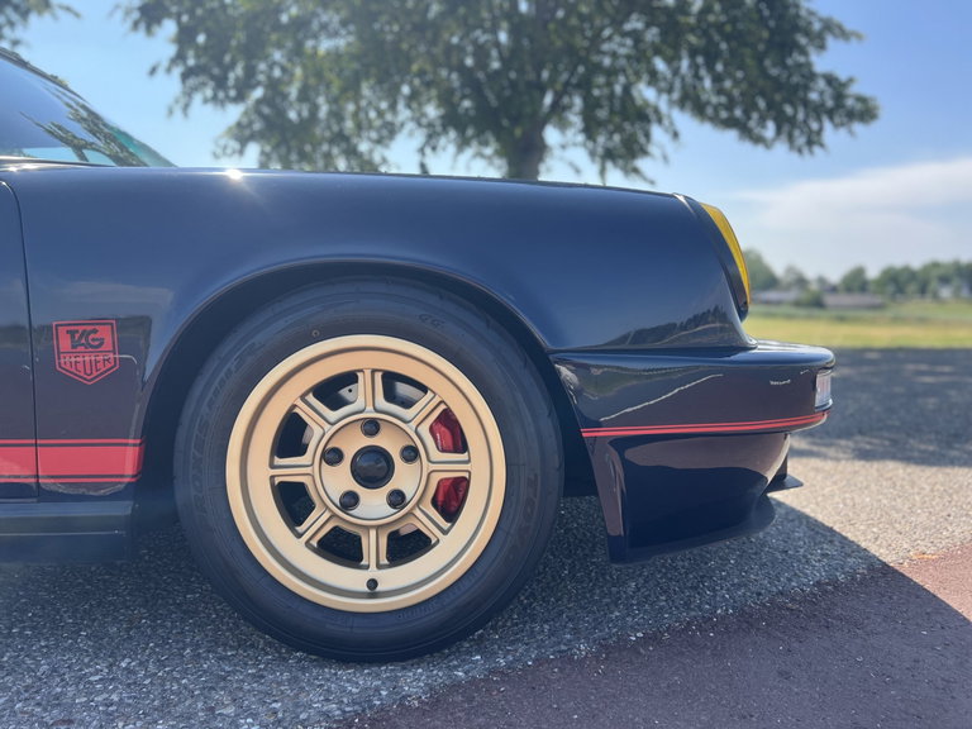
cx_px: 486
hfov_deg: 67.3
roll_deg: +1.7
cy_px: 364
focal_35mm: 26
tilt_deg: -5.5
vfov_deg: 53.1
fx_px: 730
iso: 50
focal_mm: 5.7
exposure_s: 1/1431
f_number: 1.5
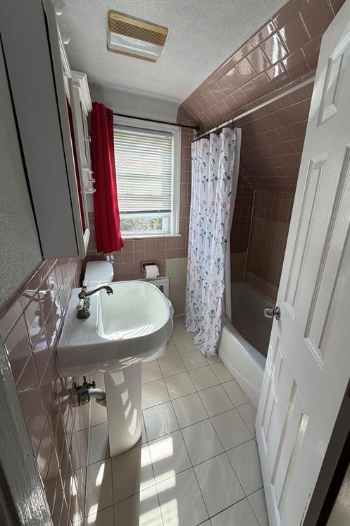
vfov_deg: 100.4
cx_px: 192
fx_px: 219
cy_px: 256
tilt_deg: -17.6
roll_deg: -3.0
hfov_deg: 77.1
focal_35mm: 15
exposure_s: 1/131
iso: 64
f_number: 2.2
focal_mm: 2.22
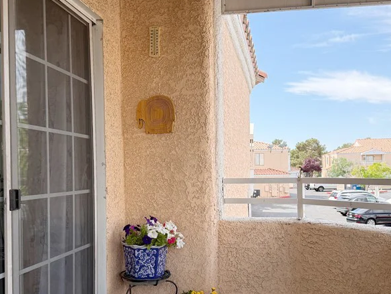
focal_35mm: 42
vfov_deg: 34.3
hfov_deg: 44.8
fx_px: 475
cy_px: 172
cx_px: 189
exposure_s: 1/1949
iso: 100
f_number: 1.78
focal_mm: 6.76
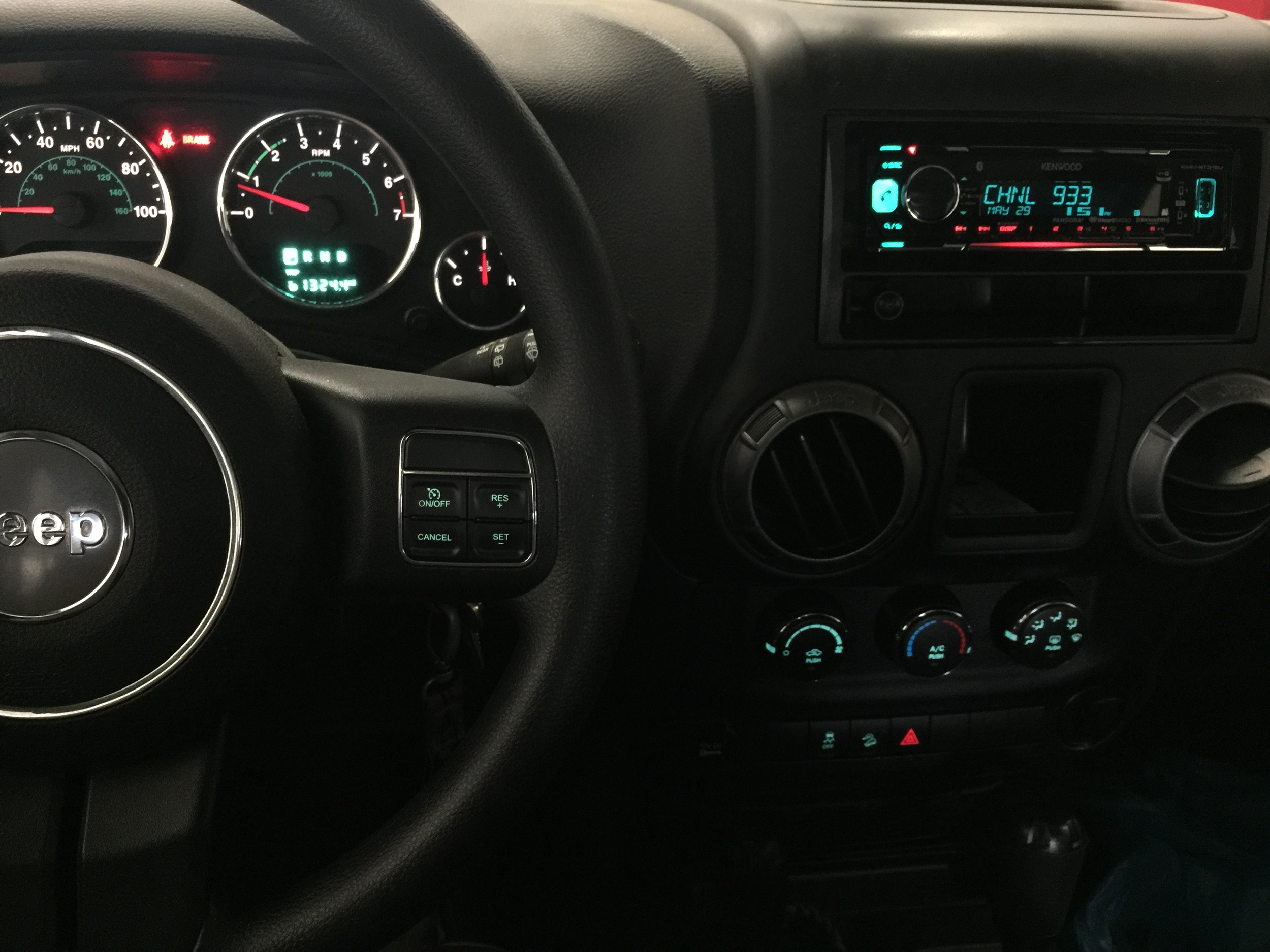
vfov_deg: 48.2
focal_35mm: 29
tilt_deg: -26.7
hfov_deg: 61.7
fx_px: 1064
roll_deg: -2.3
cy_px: 476
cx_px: 635
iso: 100
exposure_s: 1/8
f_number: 2.2
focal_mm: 4.15
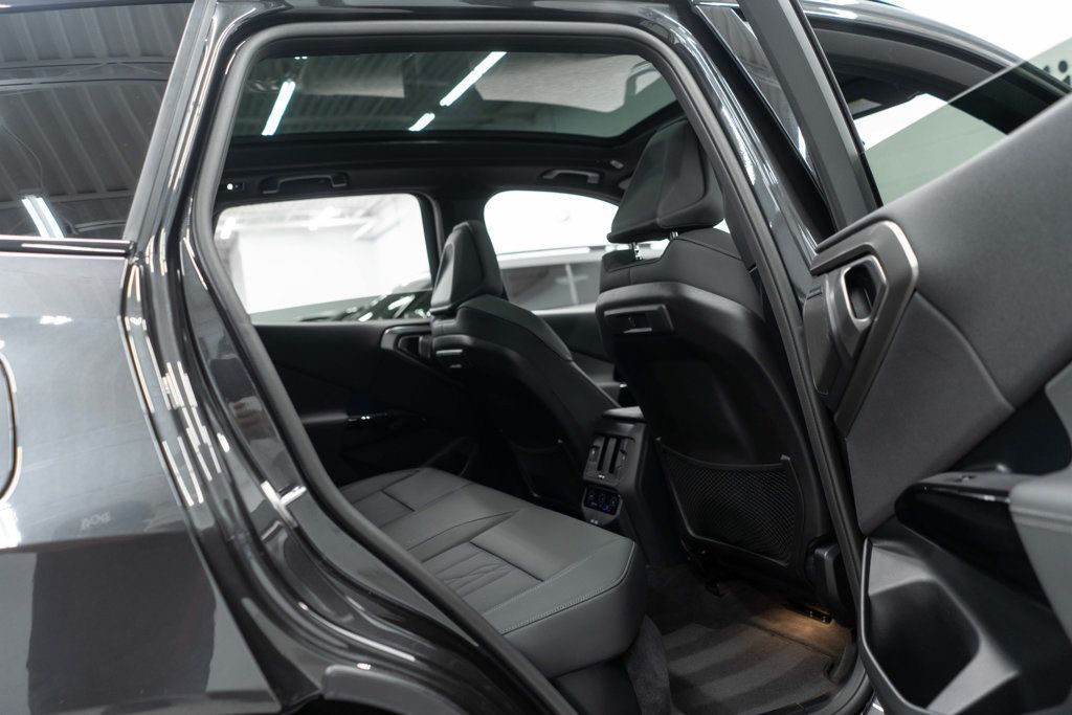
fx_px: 834
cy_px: 358
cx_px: 536
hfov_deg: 65.5
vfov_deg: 46.4
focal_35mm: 28
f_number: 3.2
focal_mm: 28
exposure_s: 1/40
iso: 800
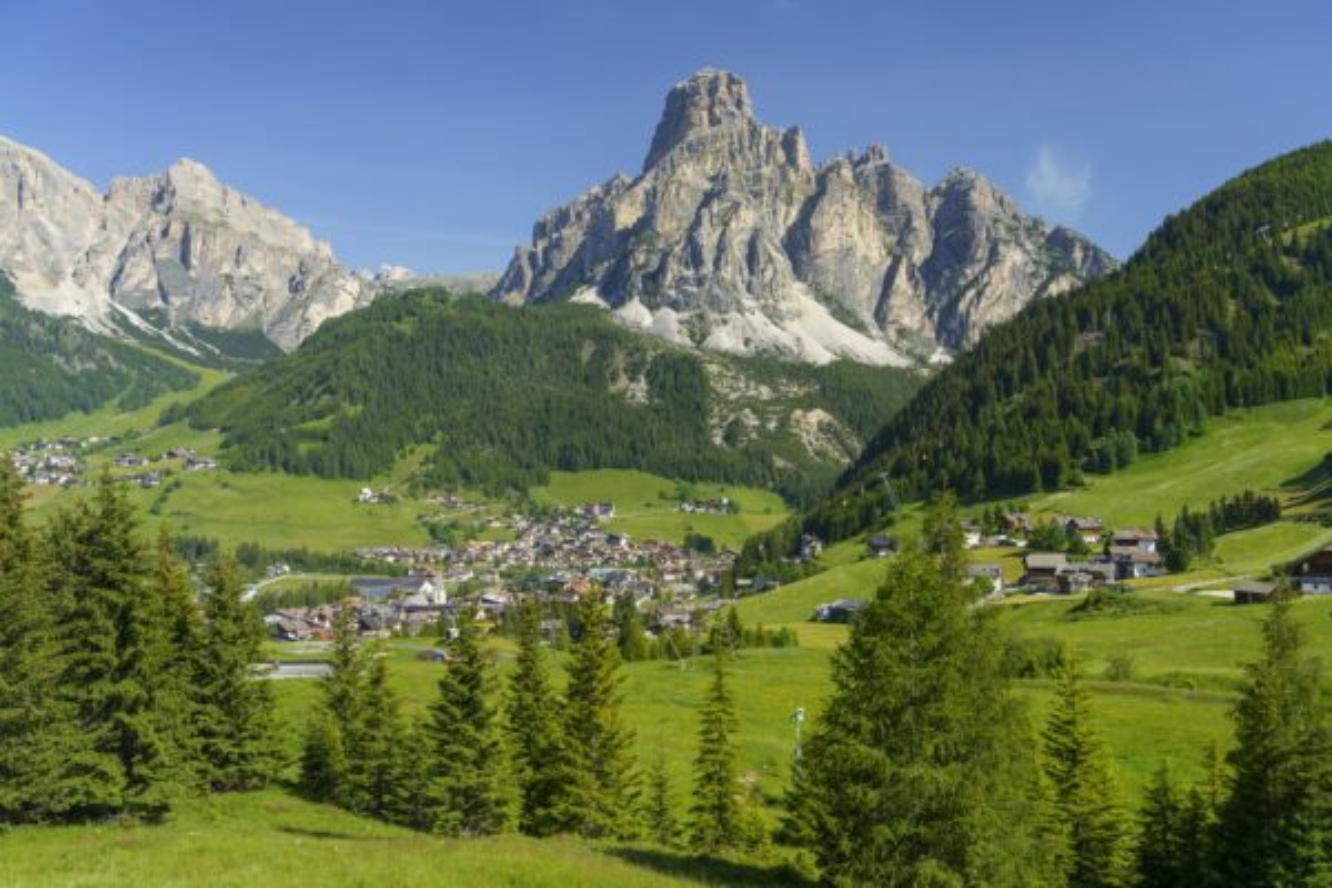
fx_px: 1147
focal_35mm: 31
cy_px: 444
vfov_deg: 42.3
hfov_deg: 60.3
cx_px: 666
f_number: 8
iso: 100
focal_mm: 31
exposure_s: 1/80
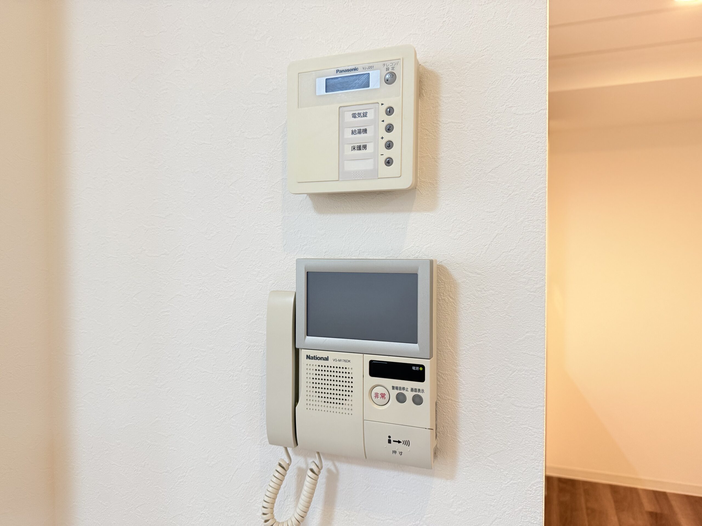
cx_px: 351
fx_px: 487
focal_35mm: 24
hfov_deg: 71.6
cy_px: 263
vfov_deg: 56.8
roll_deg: -0.2
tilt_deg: -1.7
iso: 160
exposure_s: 1/100
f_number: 1.78
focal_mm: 6.76
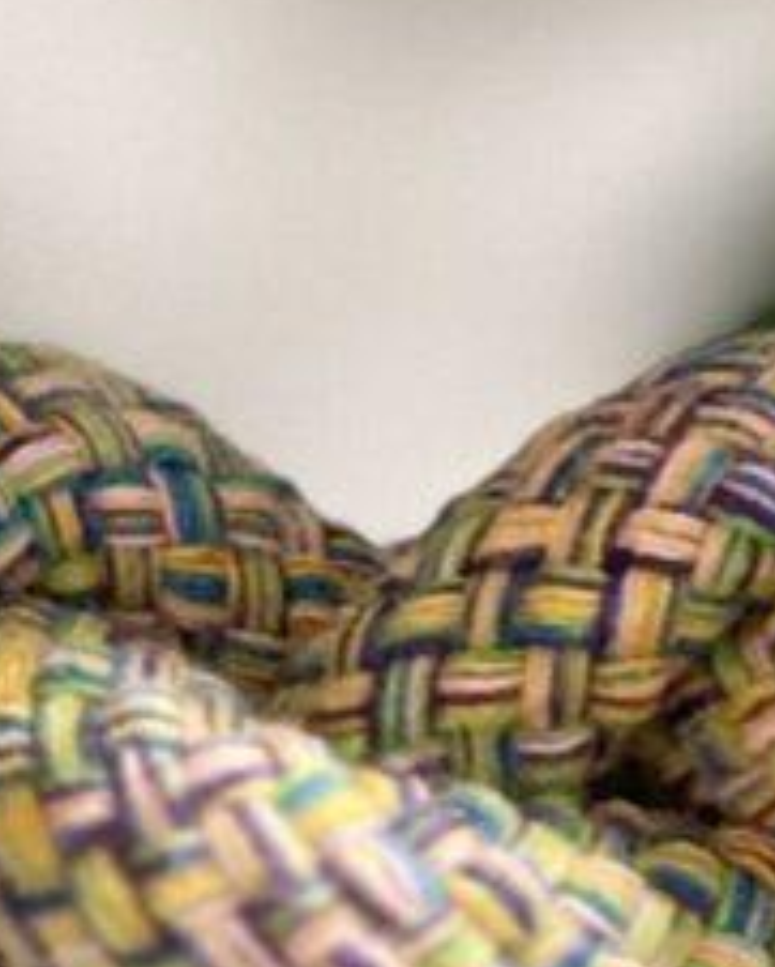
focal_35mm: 159
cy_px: -1057
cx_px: 1306
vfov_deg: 10.9
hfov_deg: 9.3
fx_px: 4556
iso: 640
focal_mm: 6.86
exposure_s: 1/60
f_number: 1.78
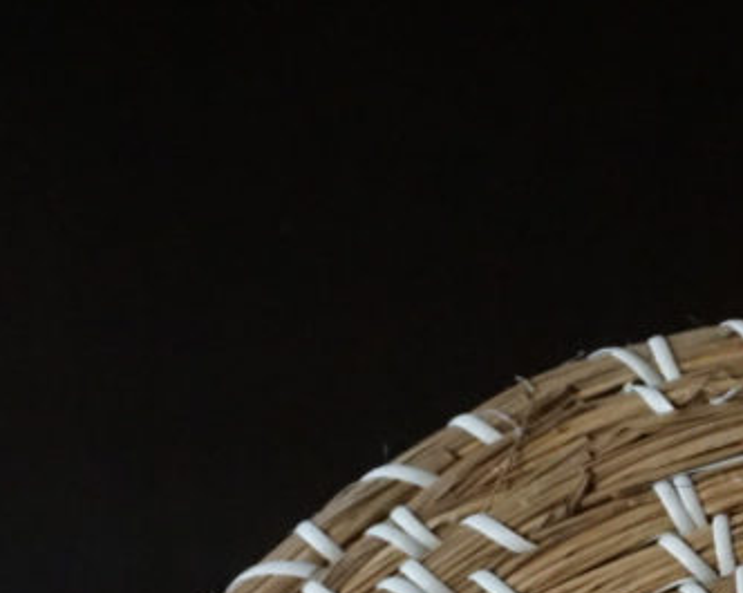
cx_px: 960
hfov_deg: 12.4
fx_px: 3318
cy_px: 1188
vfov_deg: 9.5
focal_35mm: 151
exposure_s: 1/125
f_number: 4
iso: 3200
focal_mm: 22
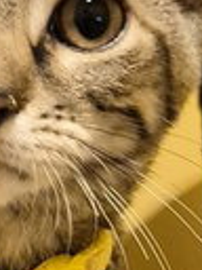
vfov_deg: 16.0
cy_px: 279
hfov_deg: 12.3
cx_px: 61
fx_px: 934
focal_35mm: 120
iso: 1250
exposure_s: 1/60
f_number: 1.8
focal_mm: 5.4
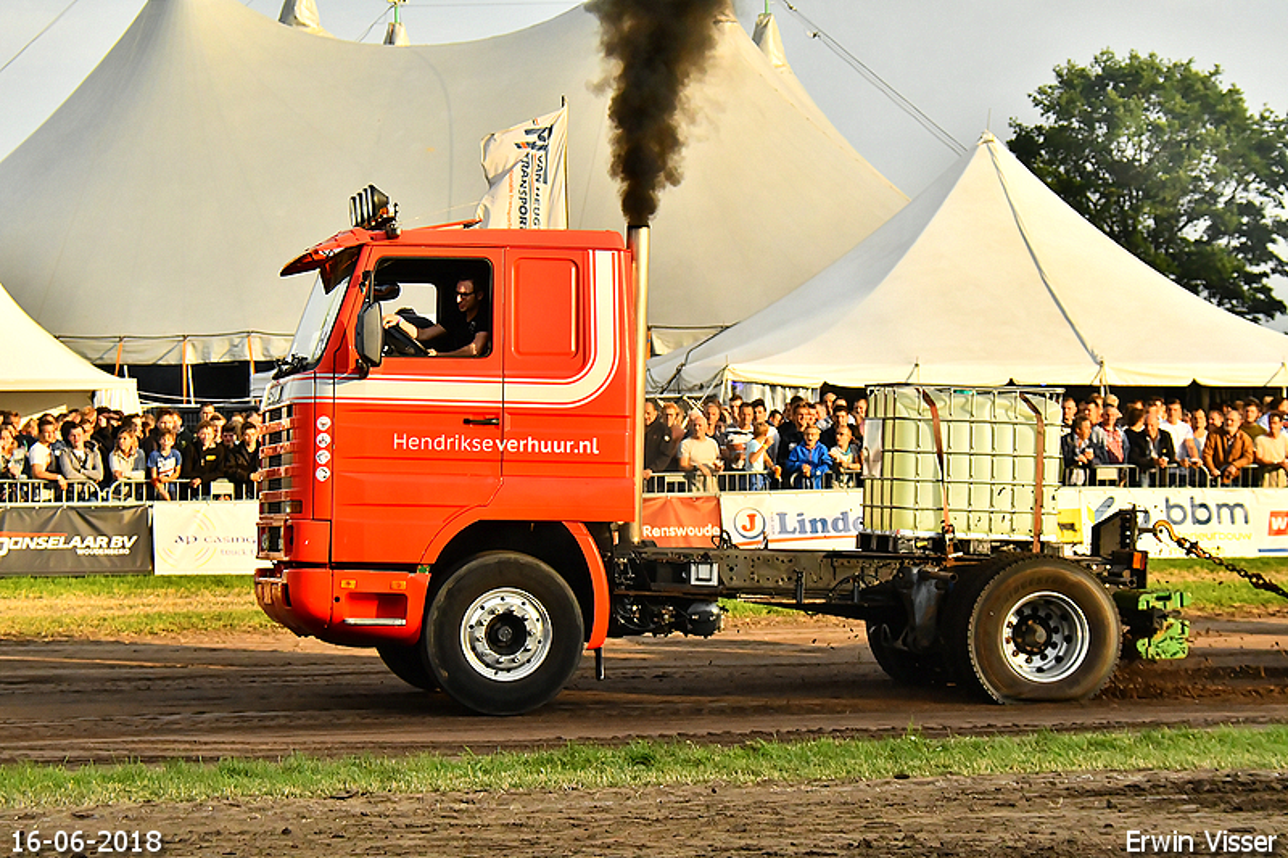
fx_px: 3648
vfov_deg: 13.4
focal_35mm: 102
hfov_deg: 20.0
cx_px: 644
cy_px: 429
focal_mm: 68
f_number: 5.6
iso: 1600
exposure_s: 1/8000
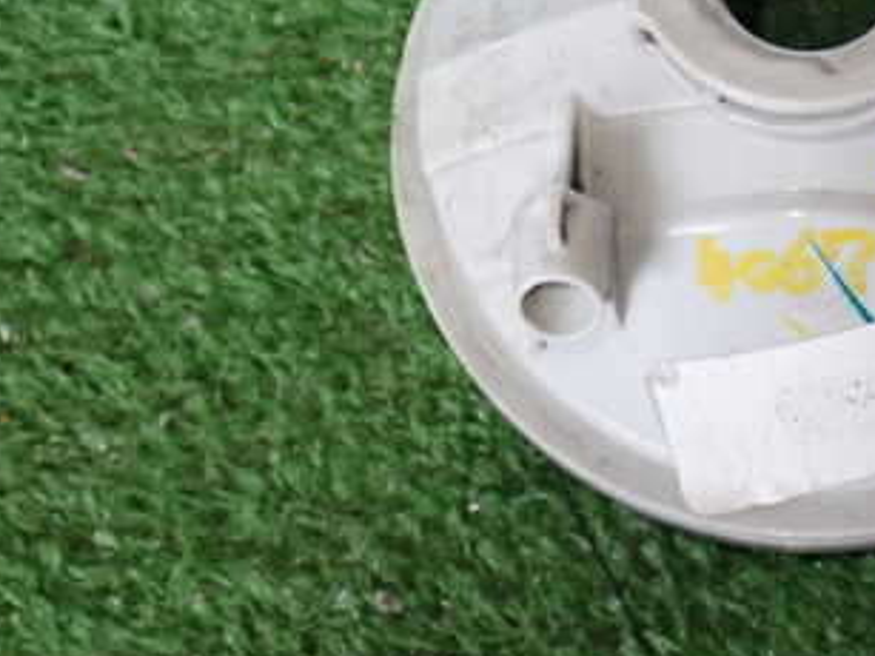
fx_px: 2325
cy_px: 37
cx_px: 809
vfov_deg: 15.8
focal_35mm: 92
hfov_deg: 20.8
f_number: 3.1
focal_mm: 8.4
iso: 250
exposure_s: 1/50
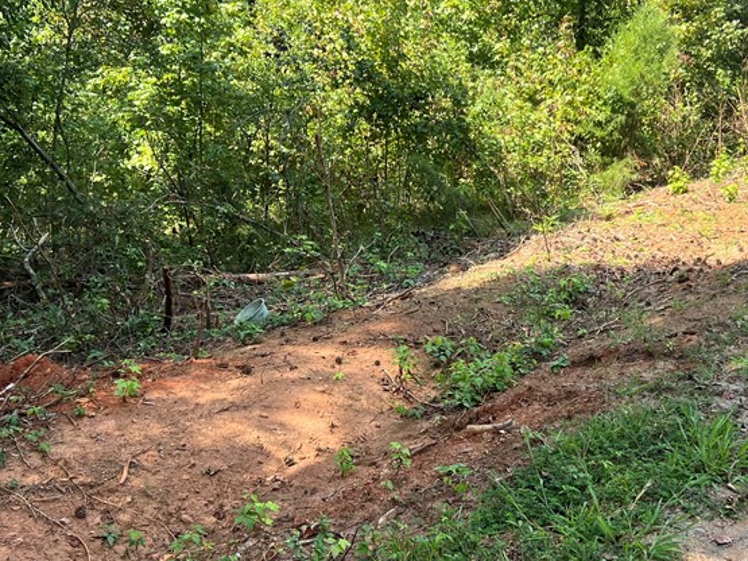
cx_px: 499
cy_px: 248
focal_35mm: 48
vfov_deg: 30.2
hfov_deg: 39.2
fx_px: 1037
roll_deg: -1.1
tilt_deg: -10.9
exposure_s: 1/728
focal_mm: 5.7
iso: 50
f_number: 1.5
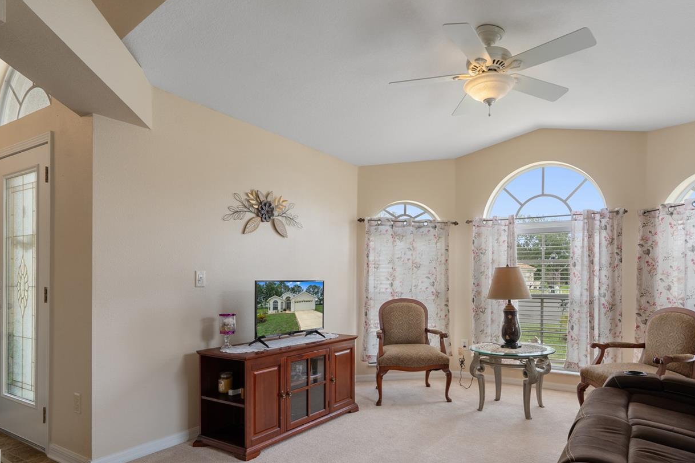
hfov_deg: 80.4
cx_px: 411
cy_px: 284
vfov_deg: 58.8
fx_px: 405
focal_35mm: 21
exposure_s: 1/60
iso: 320
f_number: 9
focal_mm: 16
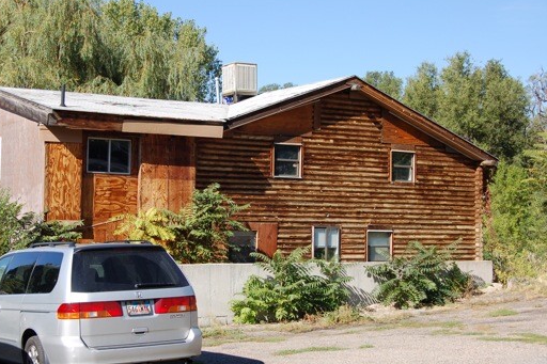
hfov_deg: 33.3
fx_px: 911
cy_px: 181
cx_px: 206
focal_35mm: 60
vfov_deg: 22.6
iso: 200
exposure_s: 1/250
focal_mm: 32
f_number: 8
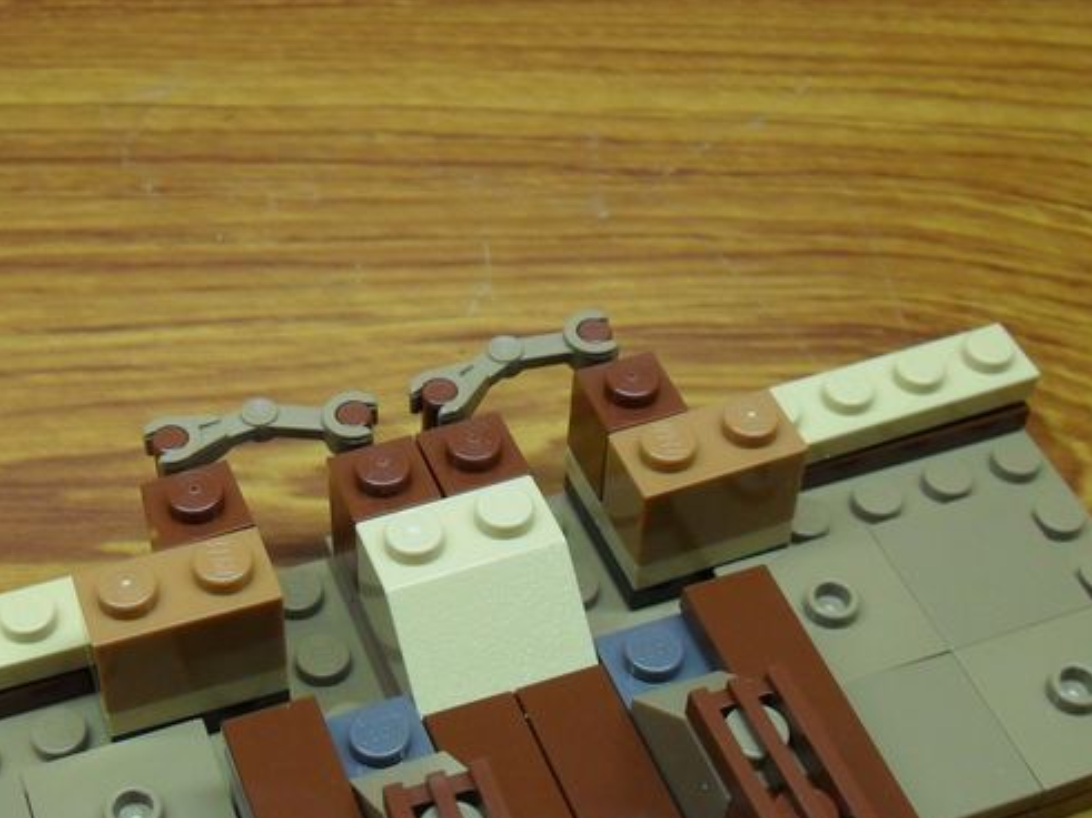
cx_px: 456
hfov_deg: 33.7
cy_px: 593
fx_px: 1798
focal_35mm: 57
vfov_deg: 25.4
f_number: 2.8
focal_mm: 6.2
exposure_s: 1/45
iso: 200
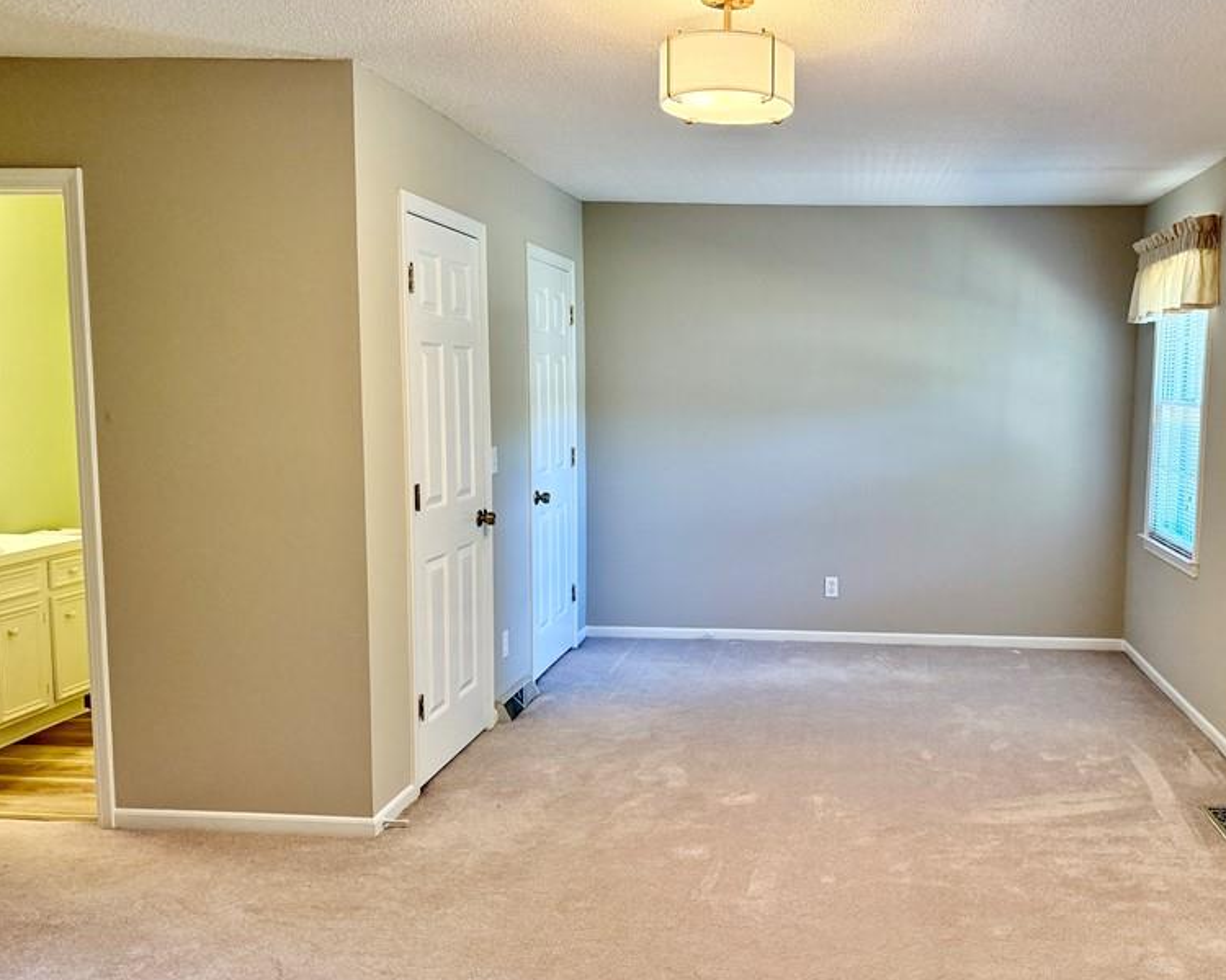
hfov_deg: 54.6
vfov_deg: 45.8
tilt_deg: -7.2
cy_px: 510
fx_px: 1161
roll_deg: -0.9
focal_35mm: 32
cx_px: 808
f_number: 1.78
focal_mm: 6.76
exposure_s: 1/60
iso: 250
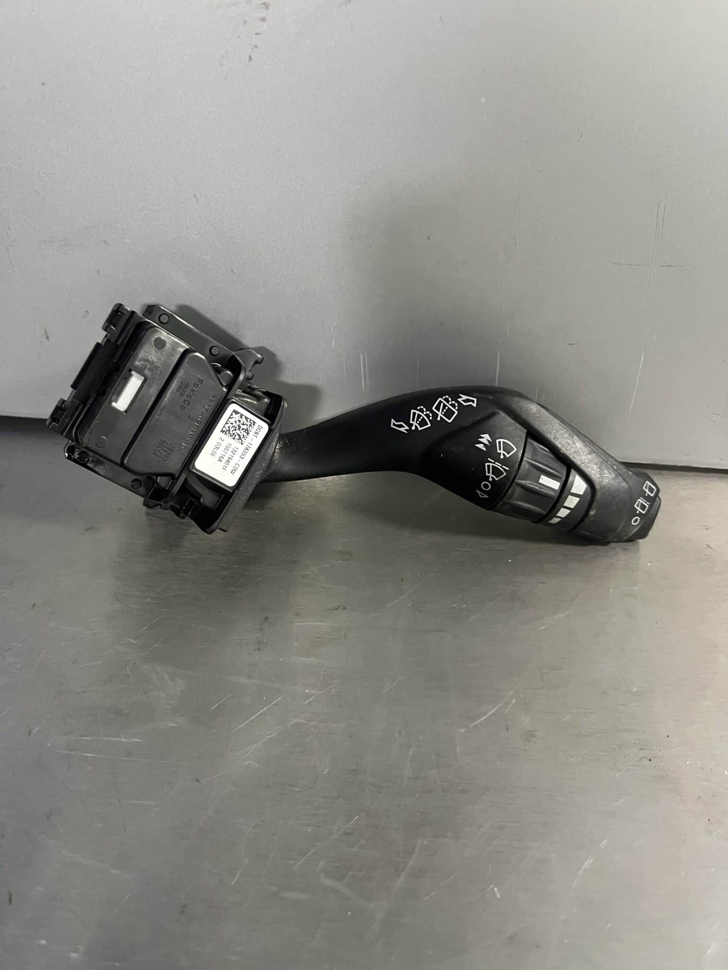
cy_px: 485
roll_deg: +0.3
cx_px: 364
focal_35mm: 26
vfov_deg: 67.3
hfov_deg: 53.1
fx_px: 729
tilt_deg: -41.1
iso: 400
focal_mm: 5.1
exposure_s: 1/50
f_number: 1.6
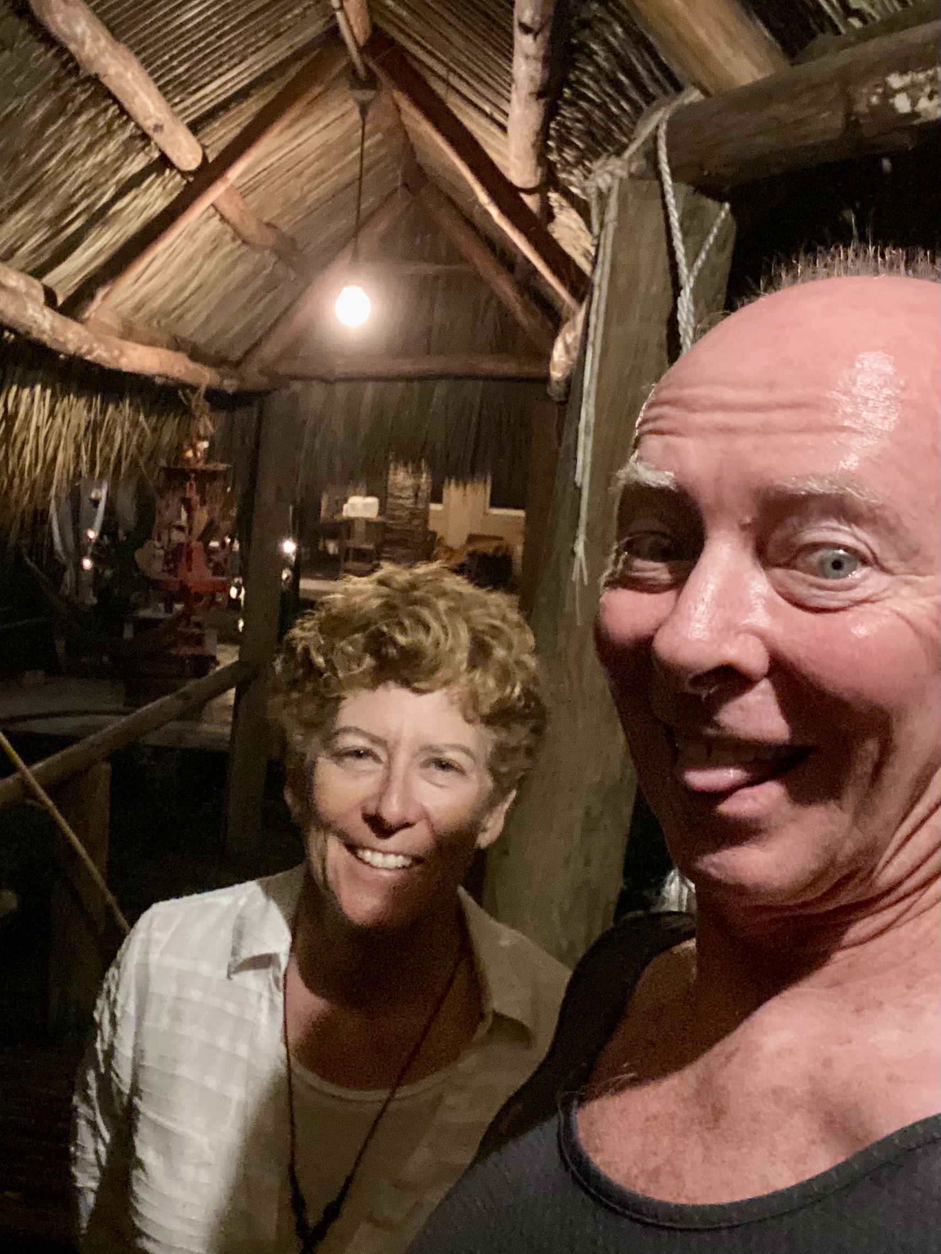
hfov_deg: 46.8
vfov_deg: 60.0
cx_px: 470
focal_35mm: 30
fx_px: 1087
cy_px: 627
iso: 640
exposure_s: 1/17
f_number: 2.2
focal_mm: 2.71
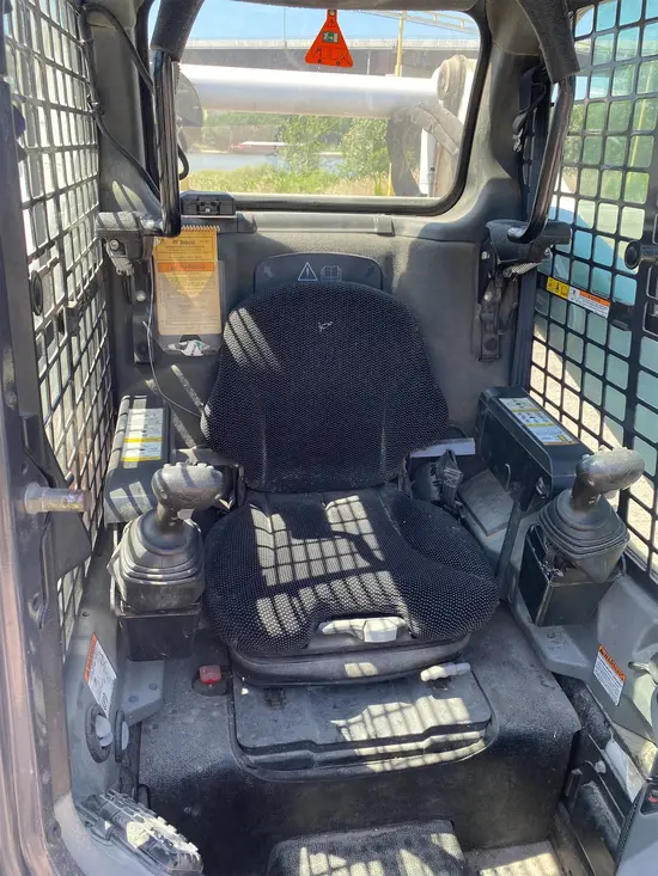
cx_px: 329
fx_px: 659
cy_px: 438
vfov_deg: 67.3
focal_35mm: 26
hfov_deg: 53.1
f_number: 1.8
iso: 32
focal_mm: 4.25
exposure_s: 1/269
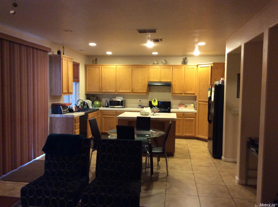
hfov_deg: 56.9
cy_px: 104
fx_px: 257
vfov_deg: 44.0
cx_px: 139
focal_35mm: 32
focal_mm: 3.3
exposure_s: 1/24
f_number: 2.4
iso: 250
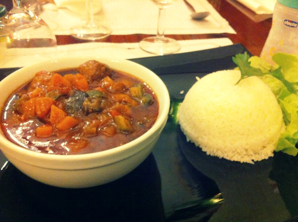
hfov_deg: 52.7
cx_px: 149
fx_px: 301
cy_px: 111
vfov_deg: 40.6
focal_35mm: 35
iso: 800
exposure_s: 1/15
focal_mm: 3.85
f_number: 2.8
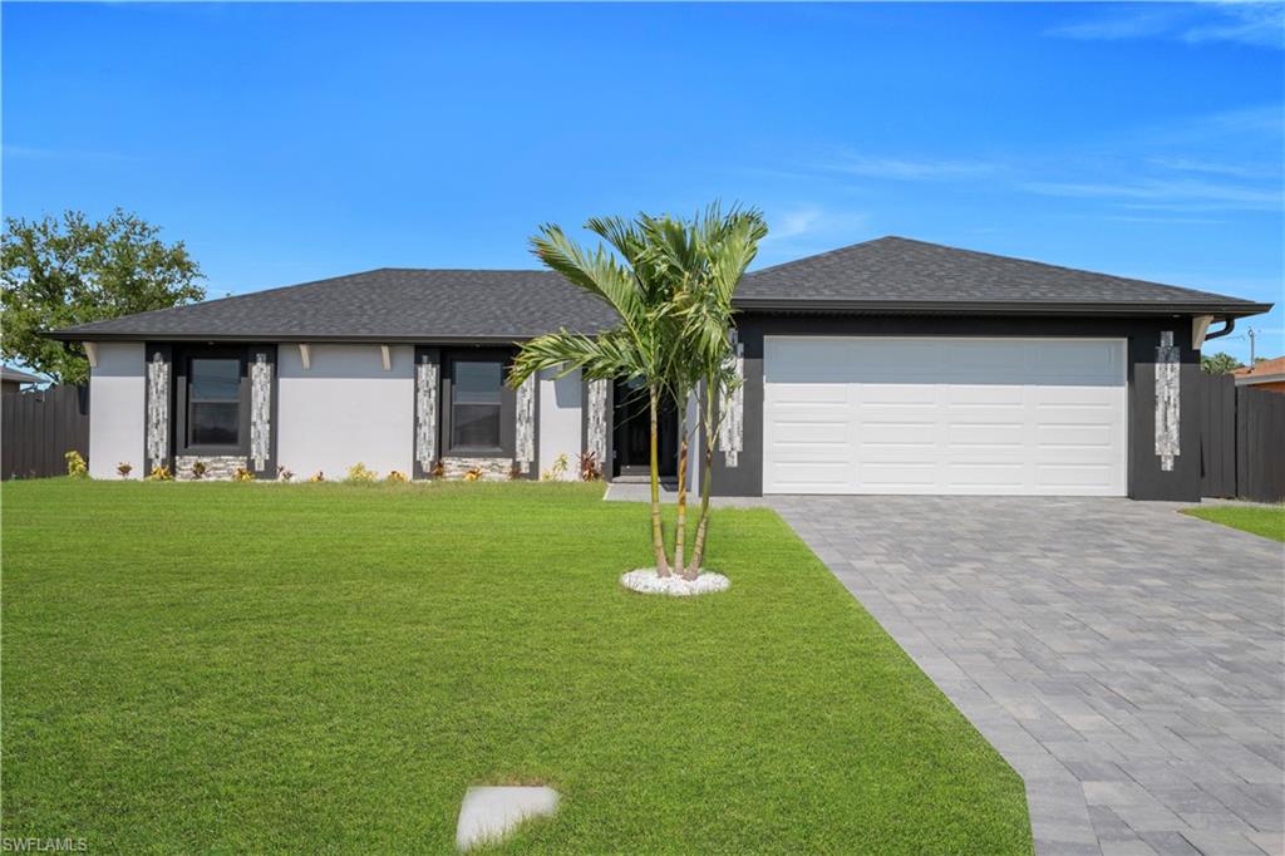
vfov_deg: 43.6
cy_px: 428
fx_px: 1070
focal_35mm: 30
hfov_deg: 61.9
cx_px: 642
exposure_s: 1/400
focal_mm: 20
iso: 100
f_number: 8
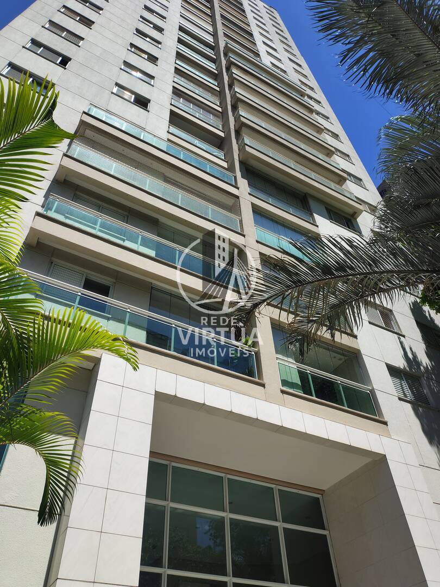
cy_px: 294
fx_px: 424
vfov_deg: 69.4
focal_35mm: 25
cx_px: 220
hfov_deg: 54.9
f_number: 1.7
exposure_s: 1/1672
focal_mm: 4.71
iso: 148
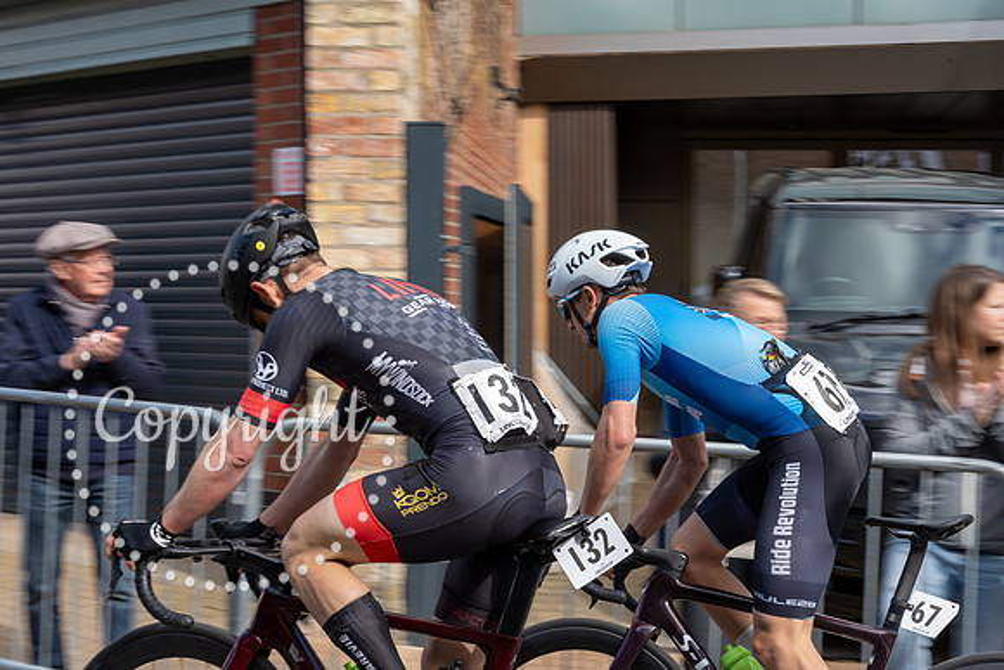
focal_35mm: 70
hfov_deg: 28.8
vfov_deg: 19.5
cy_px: 335
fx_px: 1953
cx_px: 502
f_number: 14
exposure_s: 1/200
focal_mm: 70
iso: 640
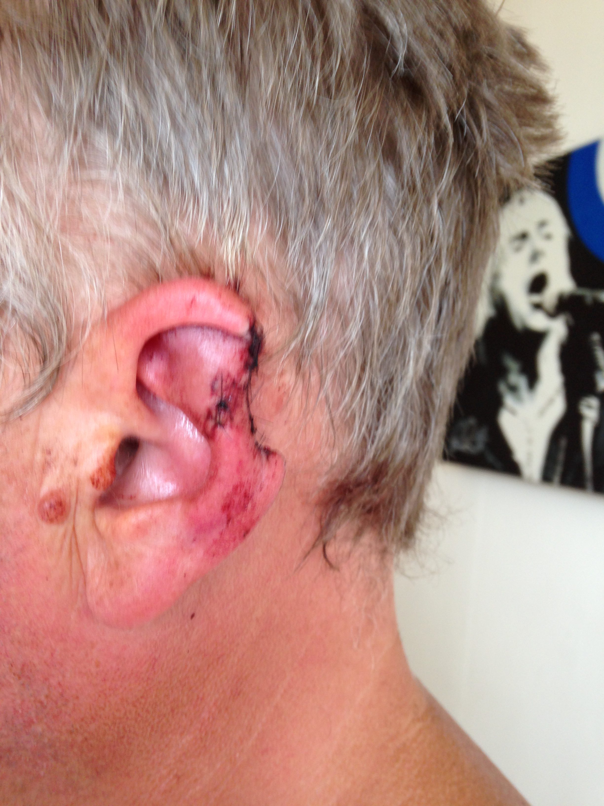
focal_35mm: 33
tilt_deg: -2.8
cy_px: 403
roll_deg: -6.7
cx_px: 302
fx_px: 768
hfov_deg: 42.9
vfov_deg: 55.4
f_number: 2.4
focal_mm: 4.12
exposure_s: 1/20
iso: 50
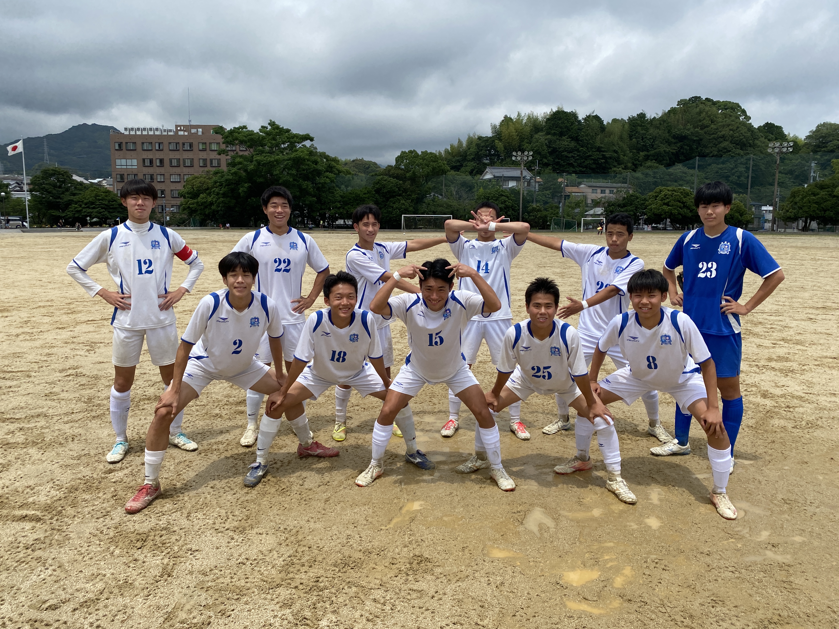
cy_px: 314
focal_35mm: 26
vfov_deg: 53.1
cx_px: 420
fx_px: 630
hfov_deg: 67.3
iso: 32
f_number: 1.8
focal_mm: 4.25
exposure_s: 1/4608
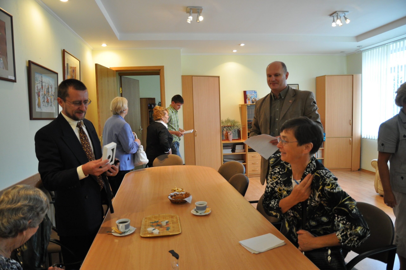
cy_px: 135
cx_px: 203
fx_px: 270
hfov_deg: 73.8
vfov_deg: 53.0
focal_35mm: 24
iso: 800
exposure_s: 1/60
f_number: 4
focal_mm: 16
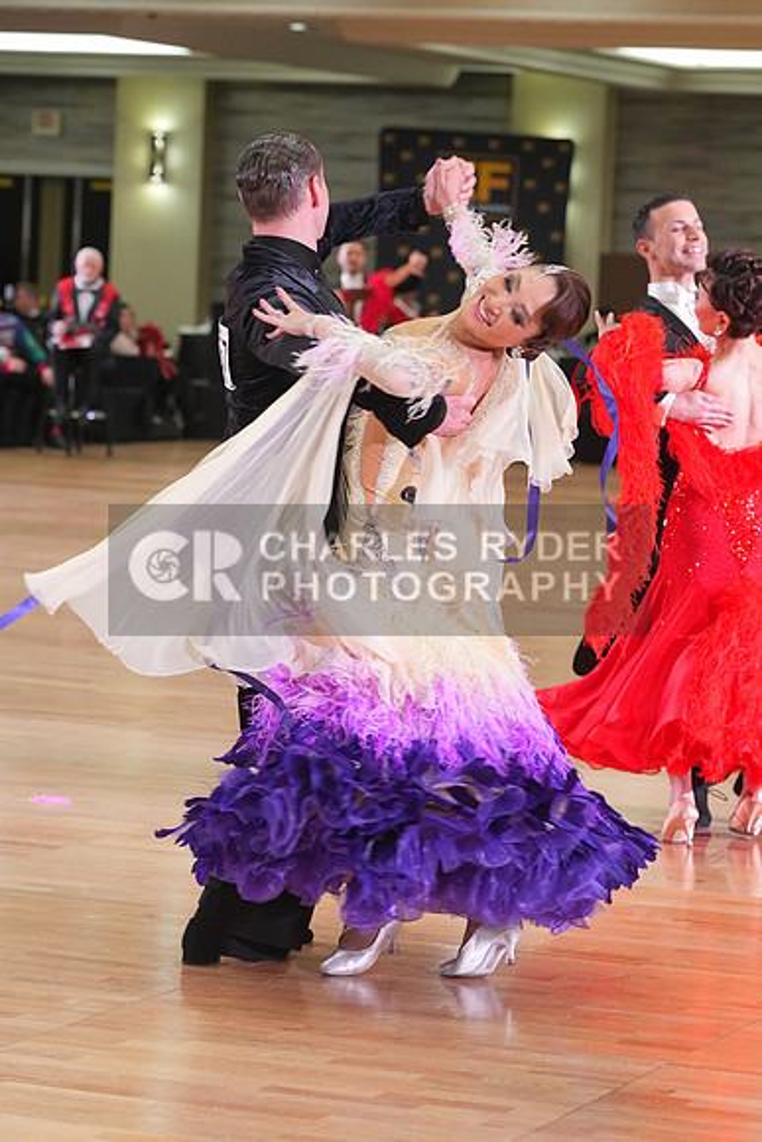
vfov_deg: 16.1
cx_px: 381
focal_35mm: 127
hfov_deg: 10.8
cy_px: 571
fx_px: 4030
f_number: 5.6
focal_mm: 127
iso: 3200
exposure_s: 1/200
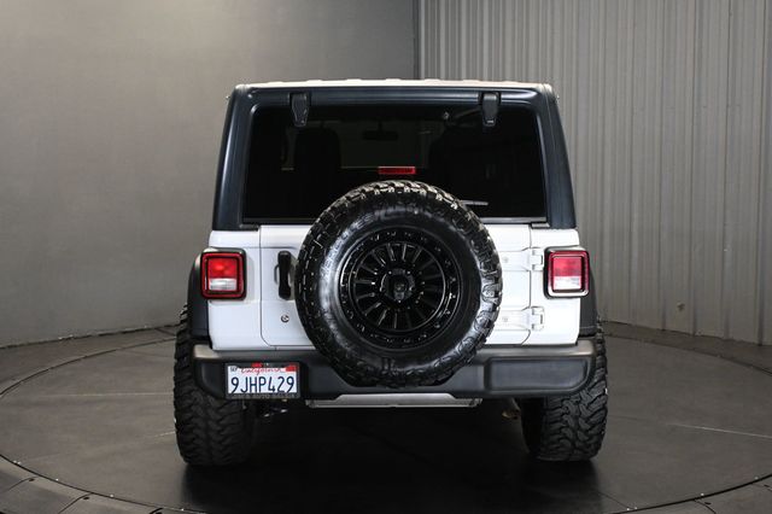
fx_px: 1013
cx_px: 386
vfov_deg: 28.5
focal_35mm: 47
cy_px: 257
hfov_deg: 41.7
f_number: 5
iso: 3200
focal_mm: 31.5
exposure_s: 1/50
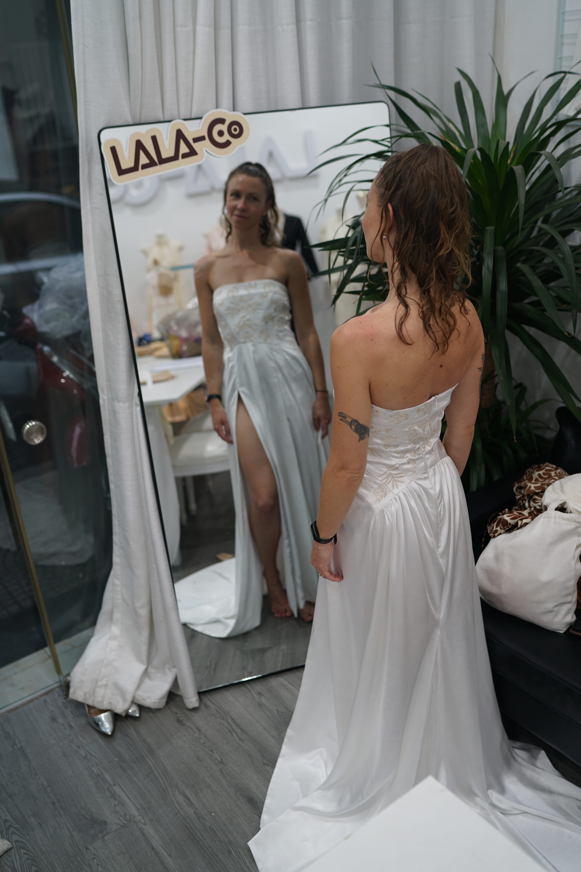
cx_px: 290
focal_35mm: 35
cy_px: 436
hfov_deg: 37.9
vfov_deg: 54.4
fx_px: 847
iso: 200
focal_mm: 35
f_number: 2
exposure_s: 1/60
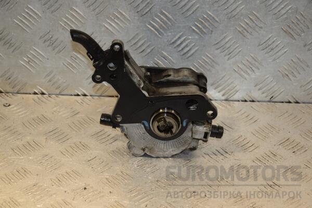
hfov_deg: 20.6
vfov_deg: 13.8
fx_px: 858
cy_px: 104
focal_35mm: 99
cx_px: 156
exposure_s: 1/200
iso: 800
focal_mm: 66
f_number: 6.3
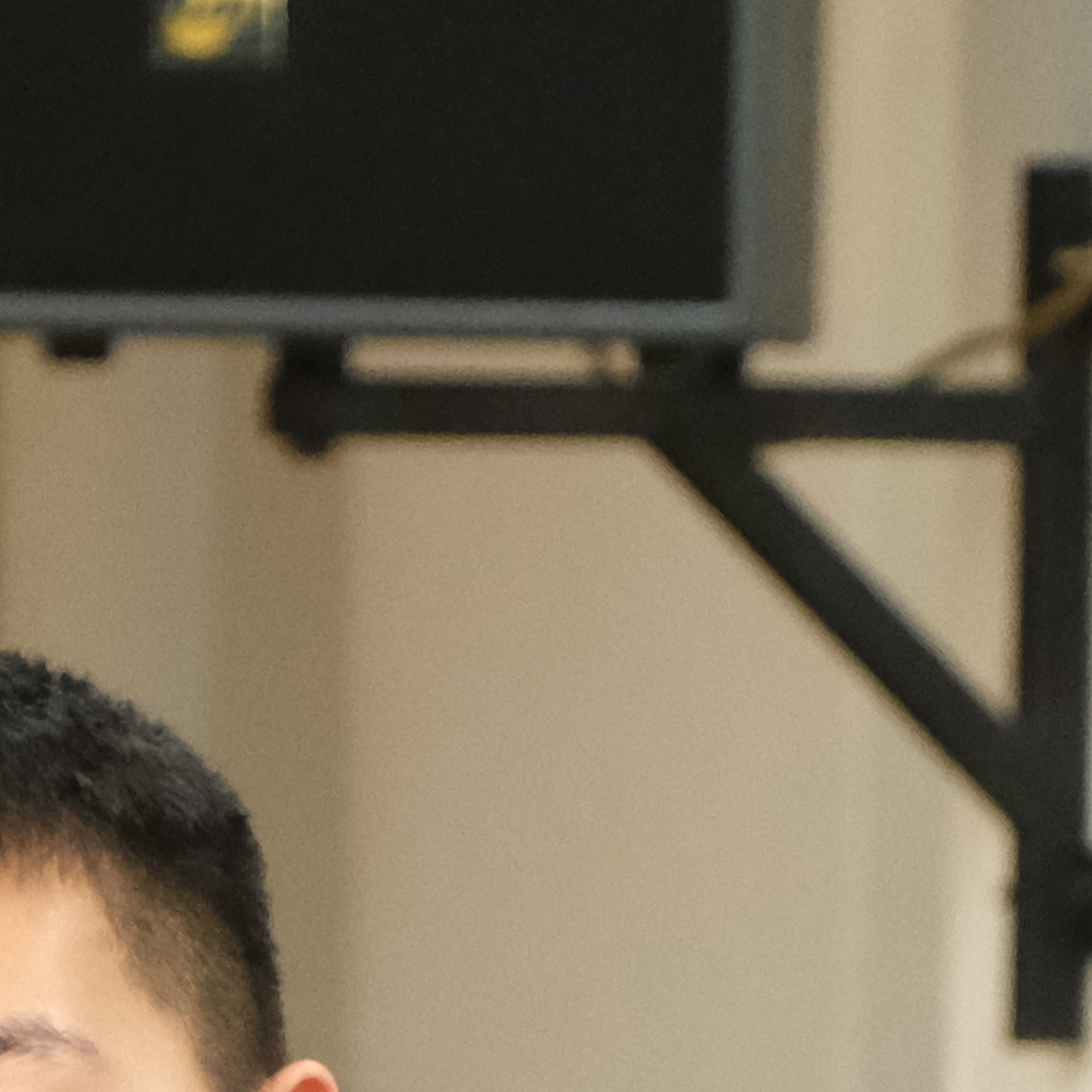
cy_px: 1723
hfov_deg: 2.6
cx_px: 386
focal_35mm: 679
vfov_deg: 2.6
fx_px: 24234
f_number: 2.8
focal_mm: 70
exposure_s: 1/250
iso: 3200
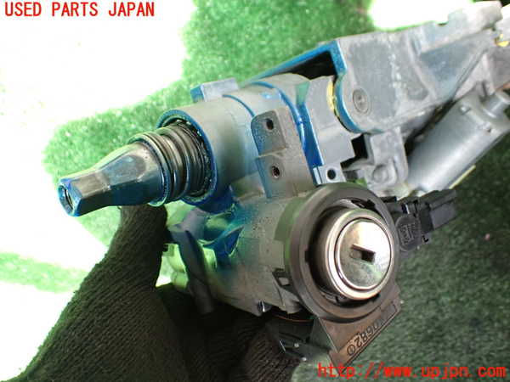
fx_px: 442
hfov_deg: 60.0
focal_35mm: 30
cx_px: 255
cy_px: 191
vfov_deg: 46.8
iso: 400
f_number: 2.3
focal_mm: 5.4
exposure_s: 1/125
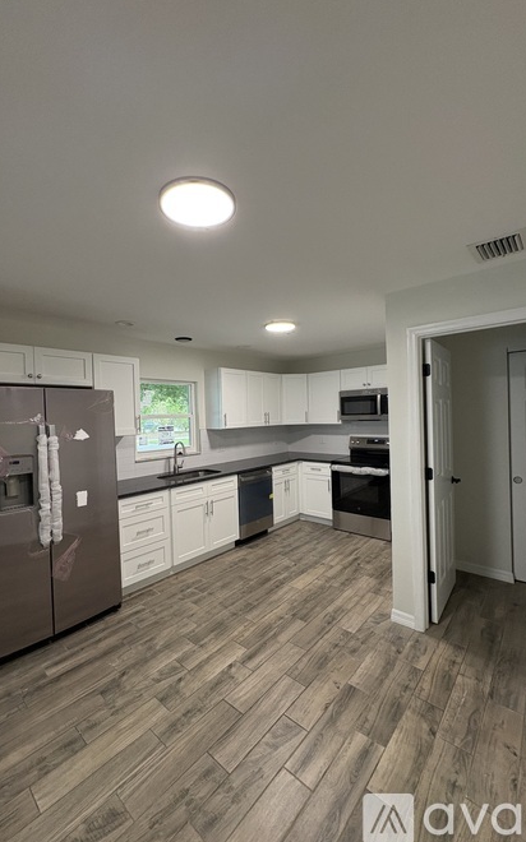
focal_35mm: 15
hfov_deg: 74.7
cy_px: 419
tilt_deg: +0.9
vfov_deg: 101.5
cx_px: 250
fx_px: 344
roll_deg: +2.5
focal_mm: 2.22
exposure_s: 1/120
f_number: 2.2
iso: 320
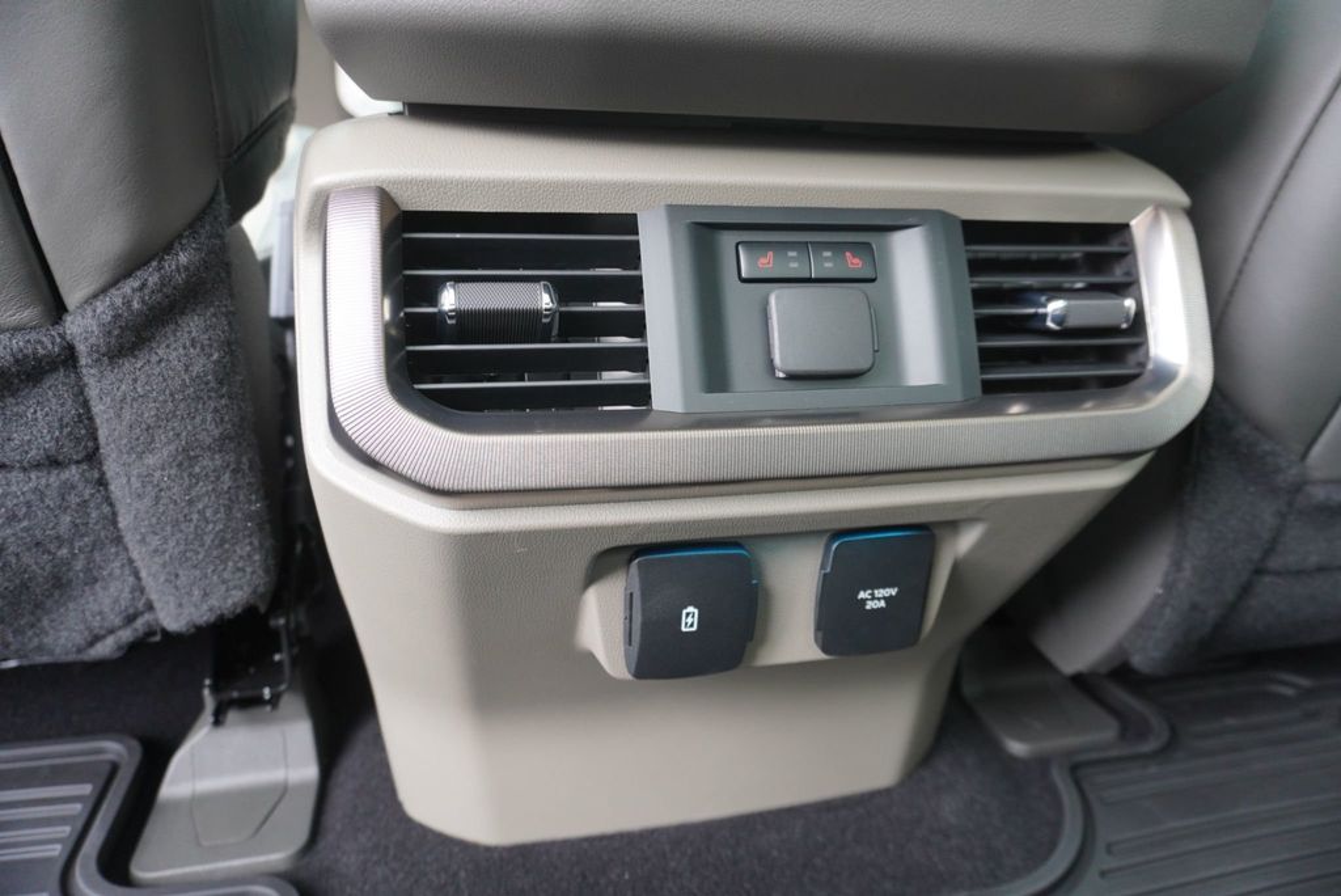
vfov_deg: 53.2
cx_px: 670
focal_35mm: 24
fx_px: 894
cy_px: 448
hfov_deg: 73.7
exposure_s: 1/60
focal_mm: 16
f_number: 4
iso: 640
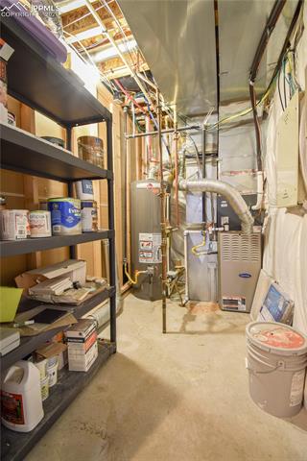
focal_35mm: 15
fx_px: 192
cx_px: 154
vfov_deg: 100.4
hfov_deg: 77.3
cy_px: 230
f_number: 8
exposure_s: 1/2
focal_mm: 10
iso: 320
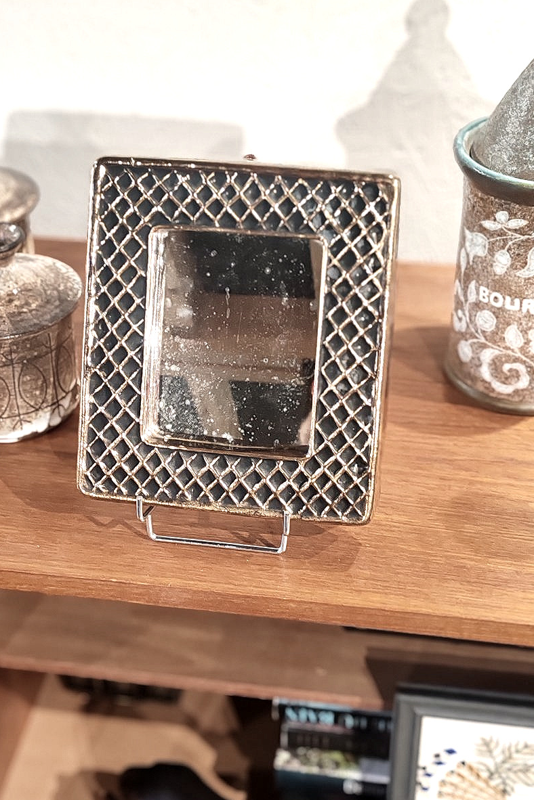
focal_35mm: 57
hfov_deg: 23.8
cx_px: 237
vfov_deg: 35.1
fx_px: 1268
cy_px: 398
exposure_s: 1/100
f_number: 2.4
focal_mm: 6.12
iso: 1600
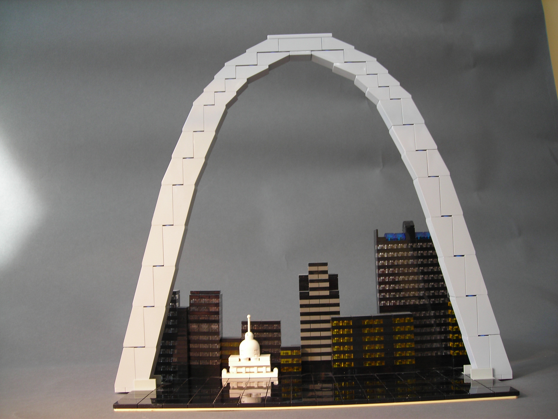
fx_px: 613
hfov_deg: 49.0
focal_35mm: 38
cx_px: 279
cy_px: 210
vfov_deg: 37.7
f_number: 3.2
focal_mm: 6.3
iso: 50
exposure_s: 1/17
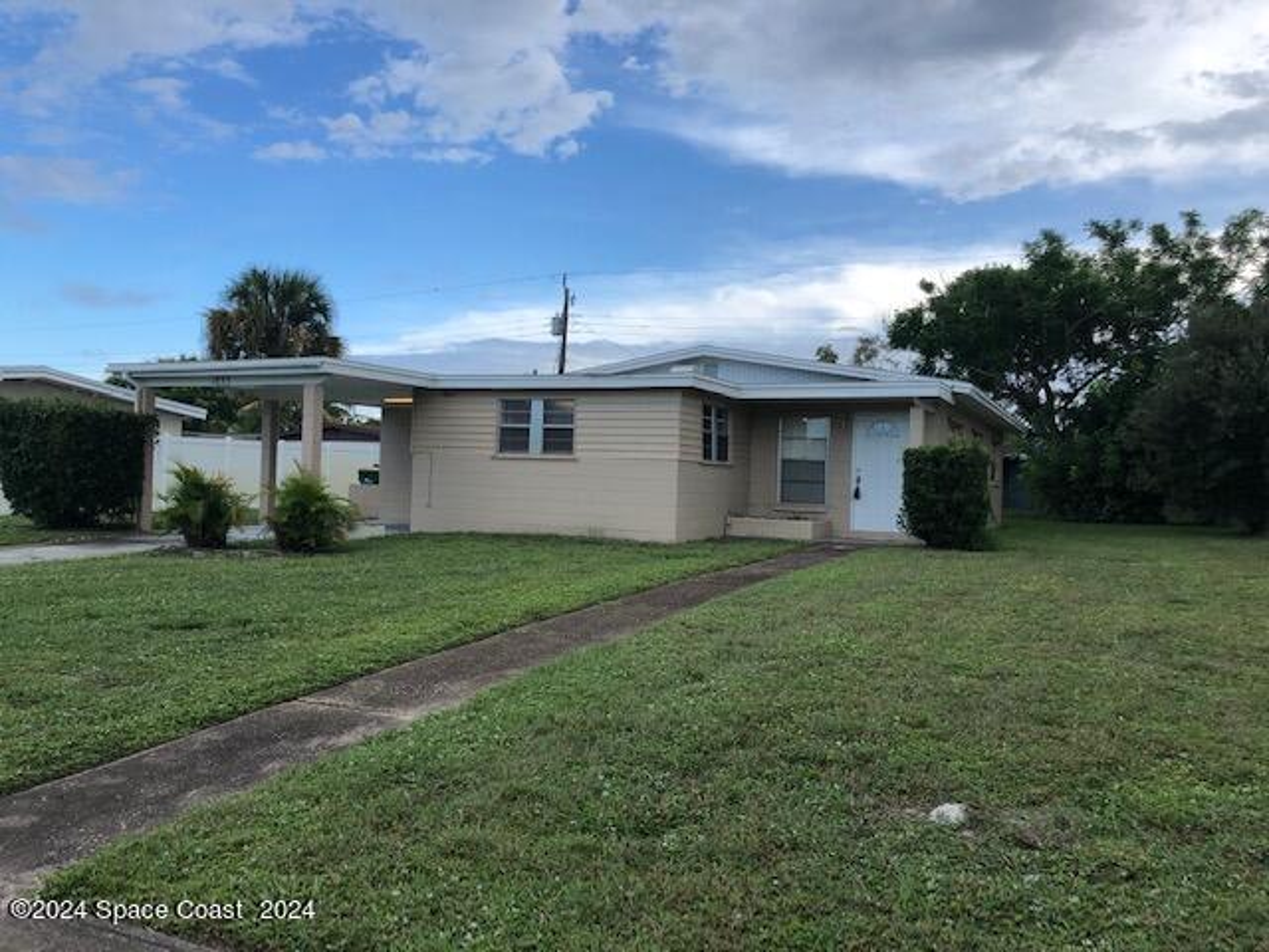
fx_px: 1026
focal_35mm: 28
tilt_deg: +1.3
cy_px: 476
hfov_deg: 63.4
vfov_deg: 49.7
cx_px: 634
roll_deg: -2.2
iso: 20
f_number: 1.8
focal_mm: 4
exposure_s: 1/917
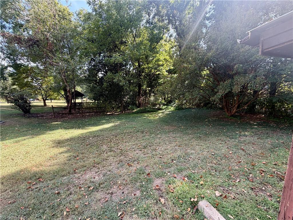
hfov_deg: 102.1
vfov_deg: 85.7
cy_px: 110
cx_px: 146
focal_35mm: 14
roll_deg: +2.5
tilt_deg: -9.6
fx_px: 119
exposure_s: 1/121
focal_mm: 2.22
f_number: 2.2
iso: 64
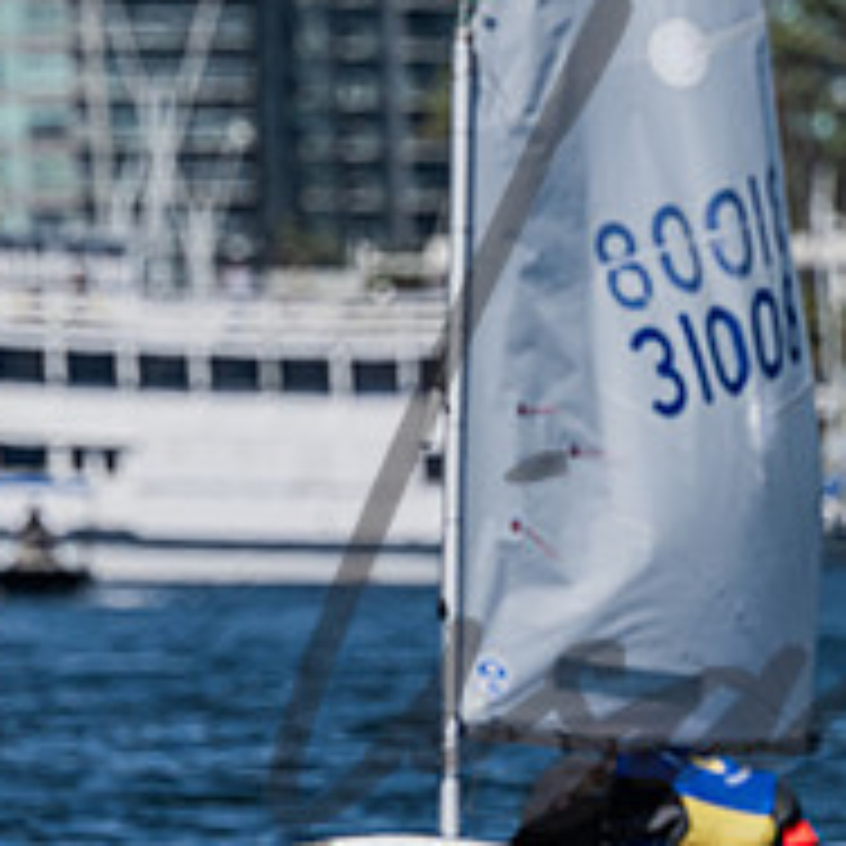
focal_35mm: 1246
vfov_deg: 1.4
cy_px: 779
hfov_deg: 1.4
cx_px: 1113
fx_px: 34452
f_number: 10
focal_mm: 400
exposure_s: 1/1600
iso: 320
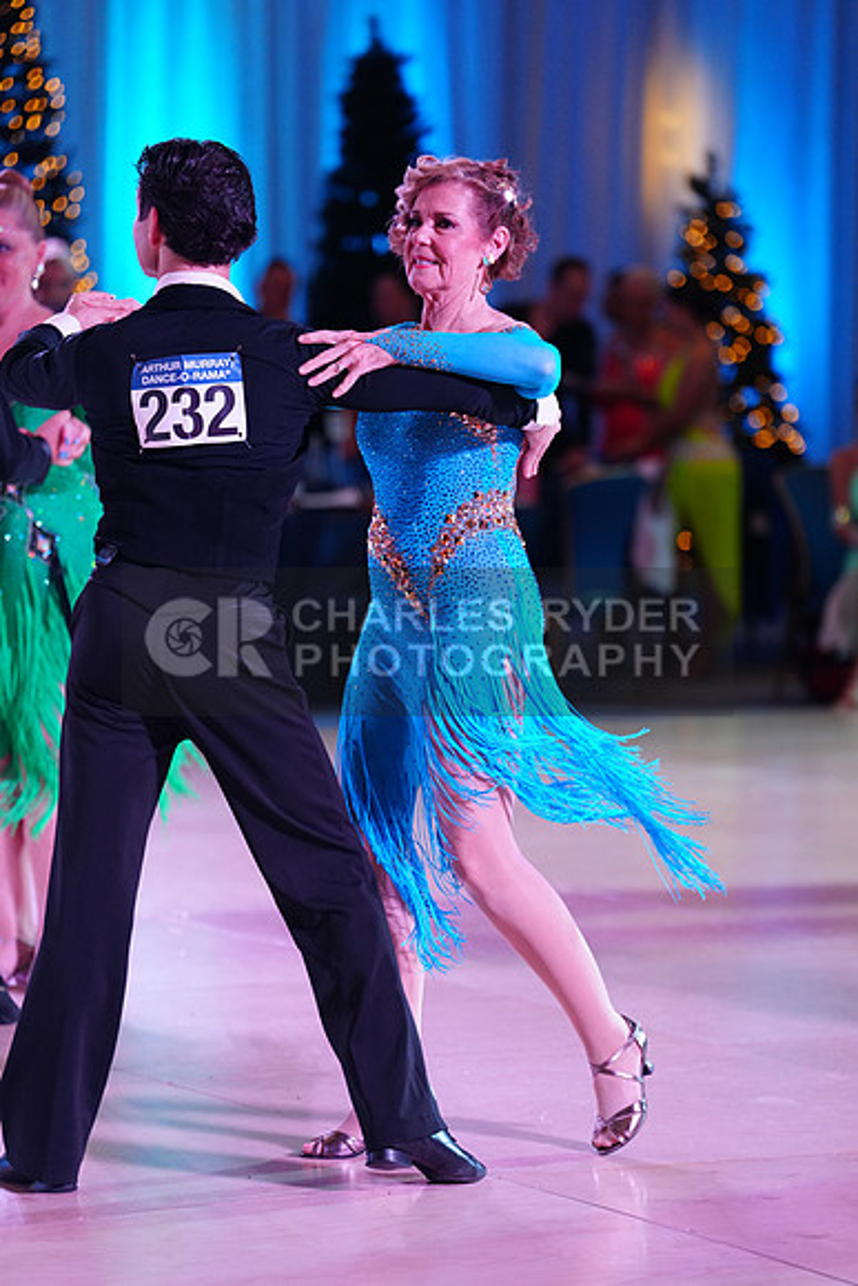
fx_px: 5180
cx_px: 429
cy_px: 643
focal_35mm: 145
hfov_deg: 9.5
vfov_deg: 14.2
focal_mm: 145
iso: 2000
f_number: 2.8
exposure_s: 1/500
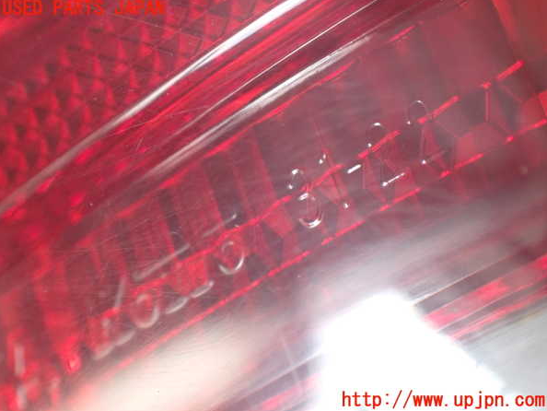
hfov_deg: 19.4
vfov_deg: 14.7
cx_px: 274
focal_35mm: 101
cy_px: 205
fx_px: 1597
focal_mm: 18
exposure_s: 1/250
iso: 800
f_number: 4.9
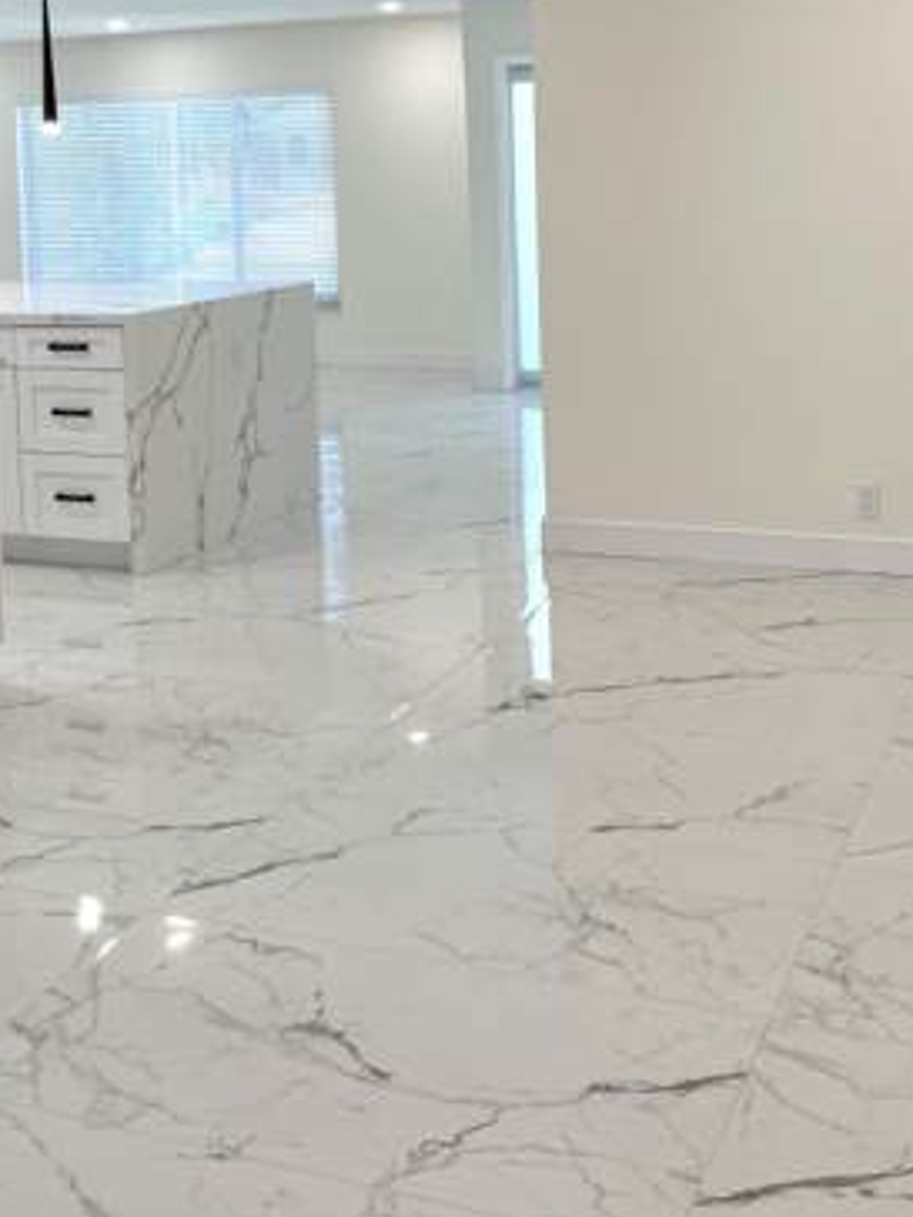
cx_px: 498
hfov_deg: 32.9
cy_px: 247
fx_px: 1547
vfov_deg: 41.2
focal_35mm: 44
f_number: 1.6
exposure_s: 1/120
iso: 32
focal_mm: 5.1
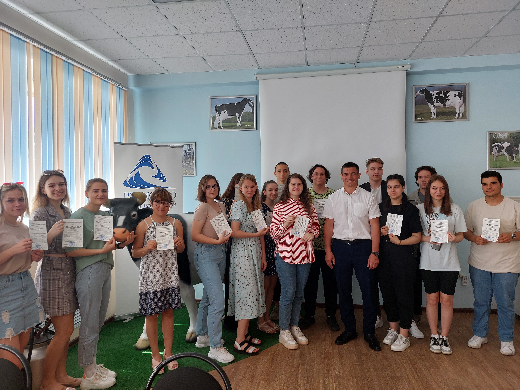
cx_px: 260
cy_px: 195
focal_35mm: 24
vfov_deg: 56.8
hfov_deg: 71.6
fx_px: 361
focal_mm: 5.23
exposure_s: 1/100
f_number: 1.8
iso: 50
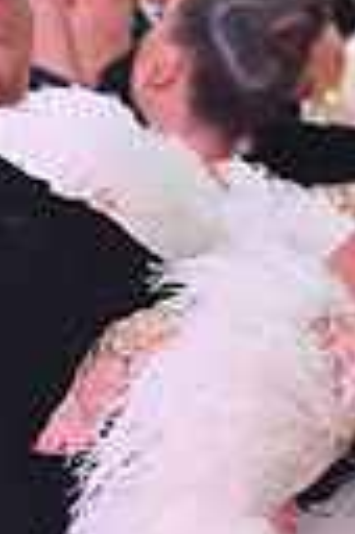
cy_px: 826
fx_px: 4434
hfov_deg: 4.6
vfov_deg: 6.8
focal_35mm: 299
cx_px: -31
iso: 3200
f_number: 5.6
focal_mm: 66
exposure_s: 1/400
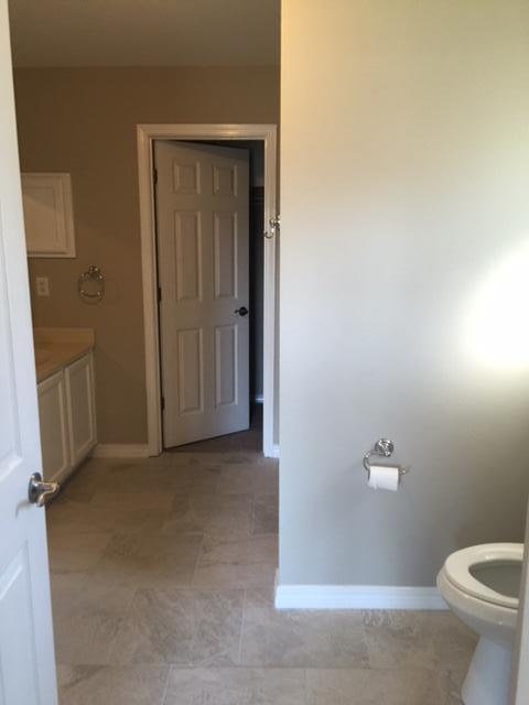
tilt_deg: -10.1
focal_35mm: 29
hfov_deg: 48.2
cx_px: 264
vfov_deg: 61.7
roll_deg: +0.4
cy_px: 352
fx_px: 591
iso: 64
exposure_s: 1/15
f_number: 2.2
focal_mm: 4.15
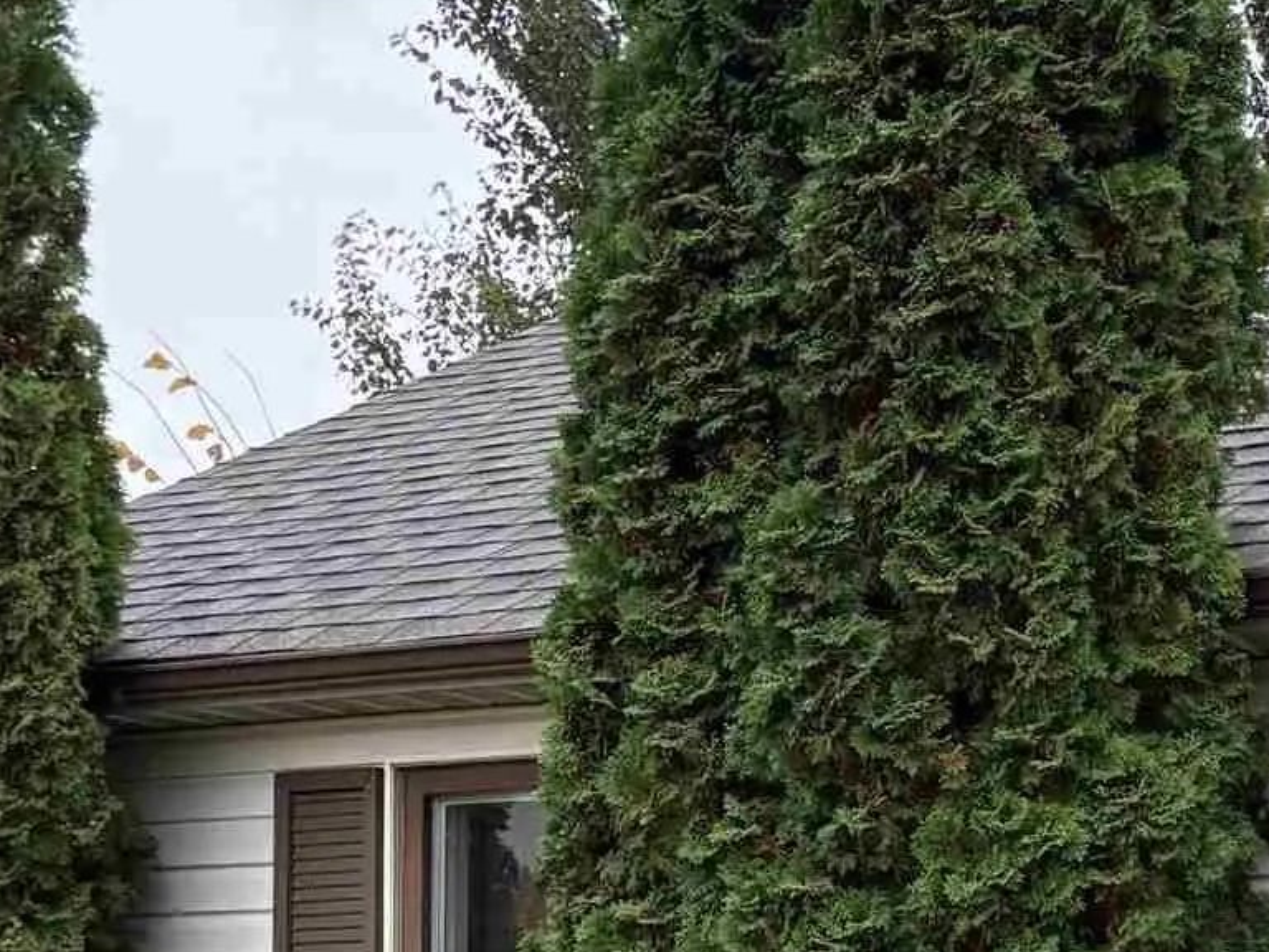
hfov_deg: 17.5
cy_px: 1415
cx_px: 1732
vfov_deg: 13.4
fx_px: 3813
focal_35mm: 104
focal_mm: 5.96
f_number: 1.6
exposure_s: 1/275
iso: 50
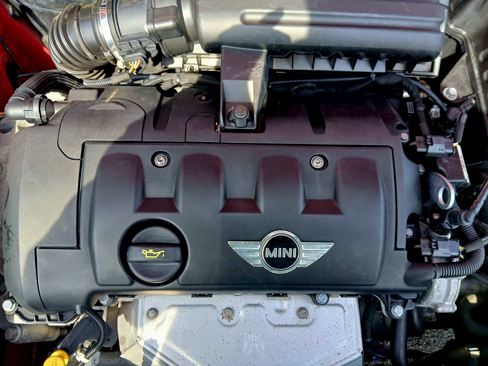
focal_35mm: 26
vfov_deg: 53.1
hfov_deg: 67.3
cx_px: 244
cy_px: 183
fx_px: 367
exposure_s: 1/120
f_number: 1.8
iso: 40
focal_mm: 3.98
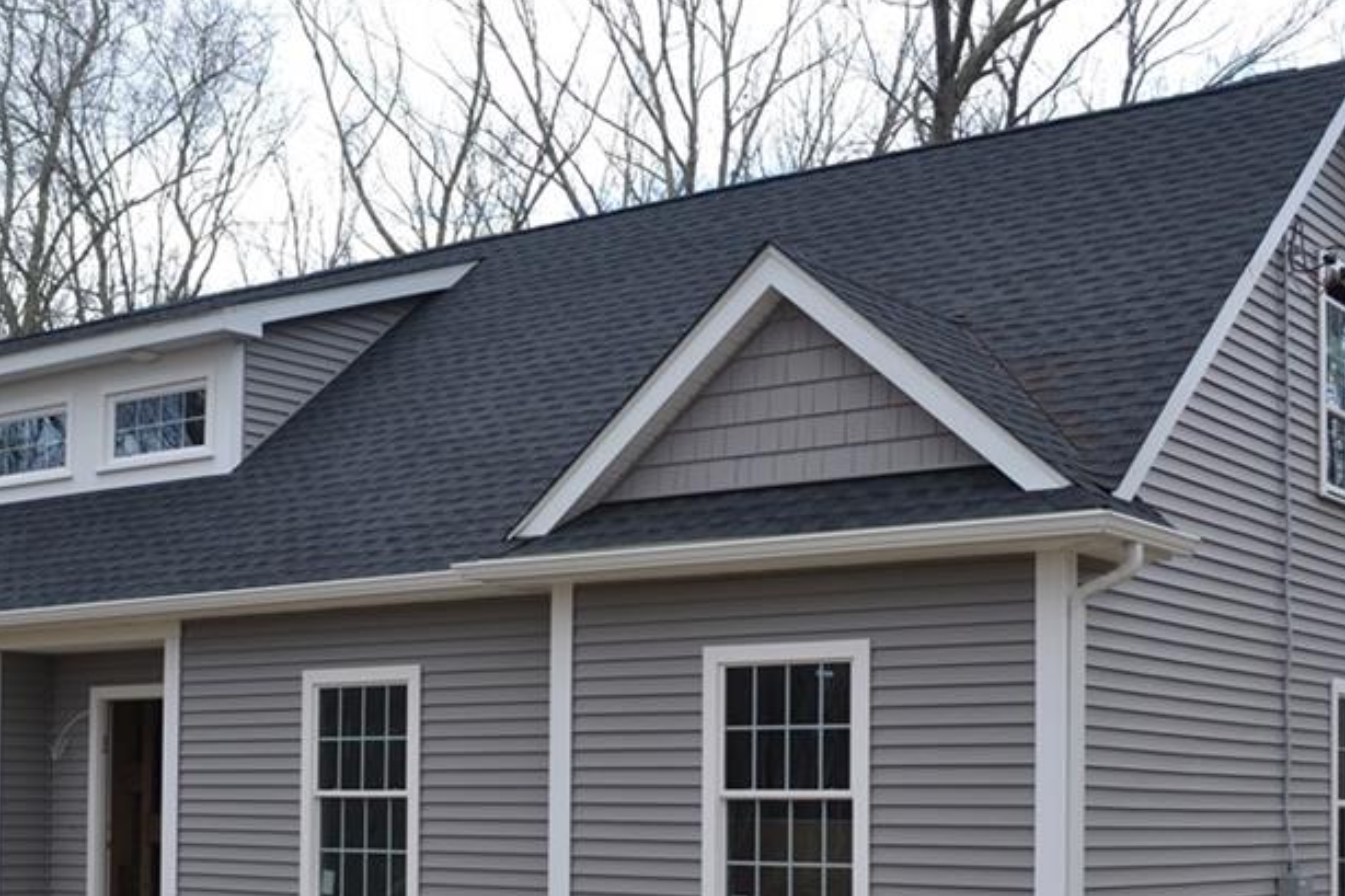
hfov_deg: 36.2
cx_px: 587
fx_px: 2054
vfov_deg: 24.2
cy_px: 736
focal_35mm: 55
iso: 100
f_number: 5.6
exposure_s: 1/125
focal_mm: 22
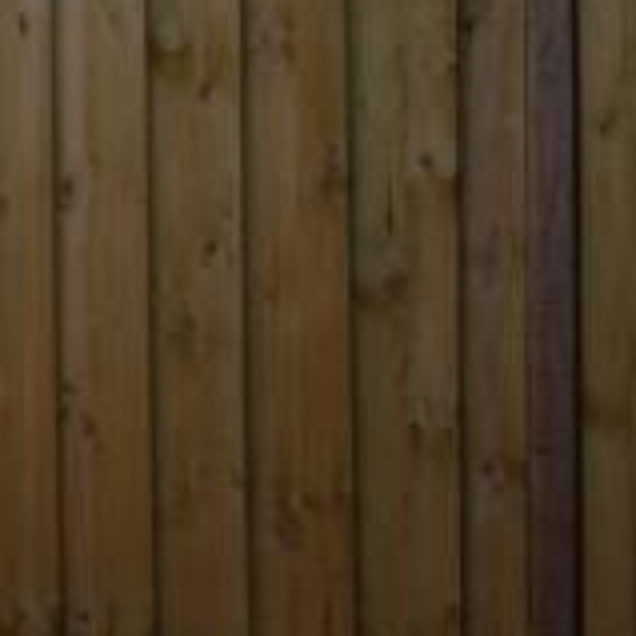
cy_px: 190
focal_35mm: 173
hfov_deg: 9.0
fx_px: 3591
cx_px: -936
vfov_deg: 10.1
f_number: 8
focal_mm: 21
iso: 100
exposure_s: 1/250
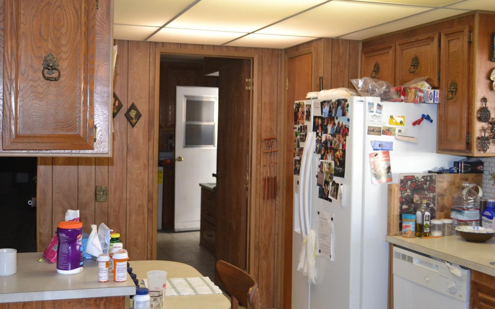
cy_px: 140
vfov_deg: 29.2
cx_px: 222
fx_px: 594
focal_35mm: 44
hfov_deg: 45.2
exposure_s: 1/60
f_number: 4.2
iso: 1800
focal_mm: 26
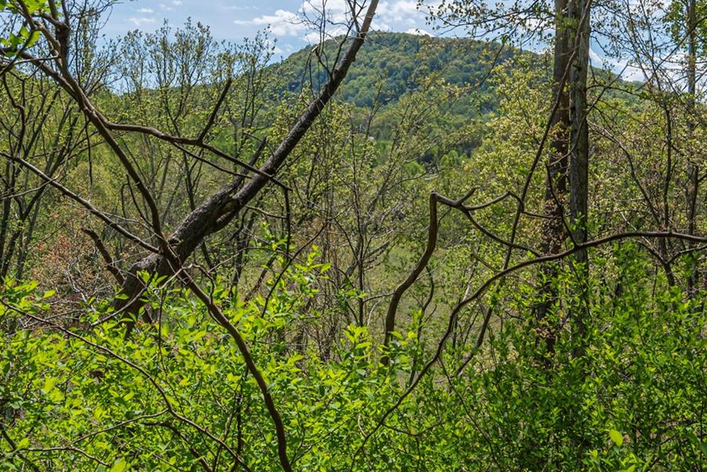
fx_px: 1061
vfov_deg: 24.9
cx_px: 376
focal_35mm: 54
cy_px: 145
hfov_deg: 36.9
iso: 320
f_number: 8
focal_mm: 24
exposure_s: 1/2000
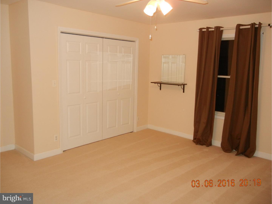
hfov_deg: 60.0
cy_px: 102
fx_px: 236
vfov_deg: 46.8
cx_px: 136
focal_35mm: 30
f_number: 3.5
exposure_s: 1/30
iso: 250
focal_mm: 5.4
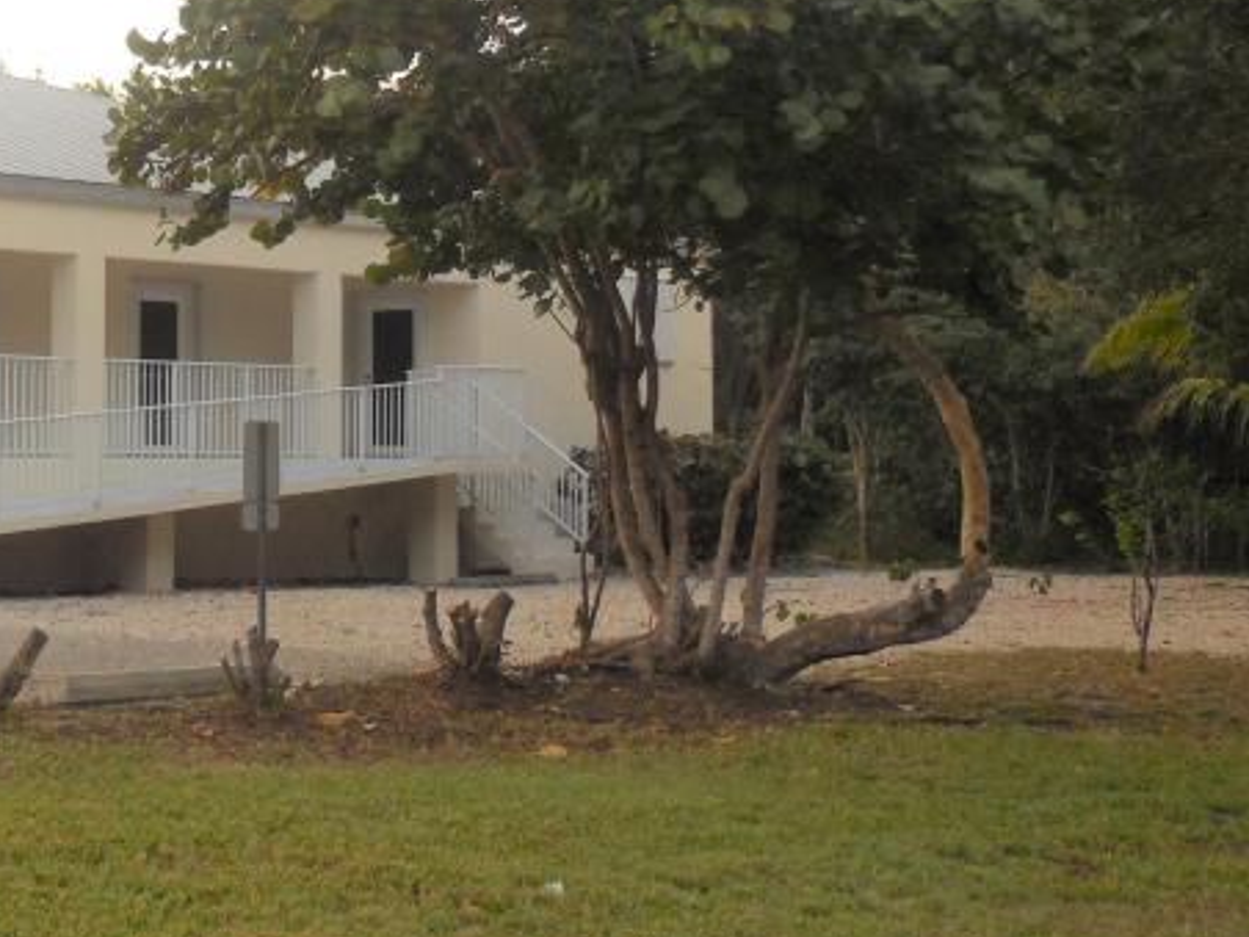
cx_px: 14
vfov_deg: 19.0
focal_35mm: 77
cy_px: 268
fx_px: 2778
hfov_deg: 24.3
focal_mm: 6.1
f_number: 3.4
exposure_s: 1/160
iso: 125
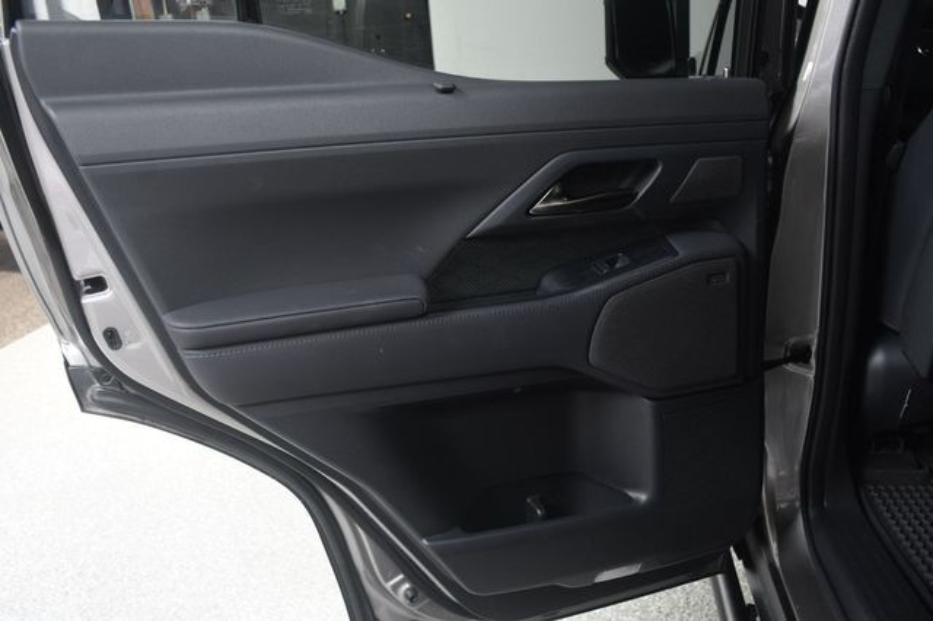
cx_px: 466
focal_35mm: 30
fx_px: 777
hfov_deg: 62.0
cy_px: 310
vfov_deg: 43.6
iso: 100
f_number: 4.5
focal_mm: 20
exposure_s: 1/200
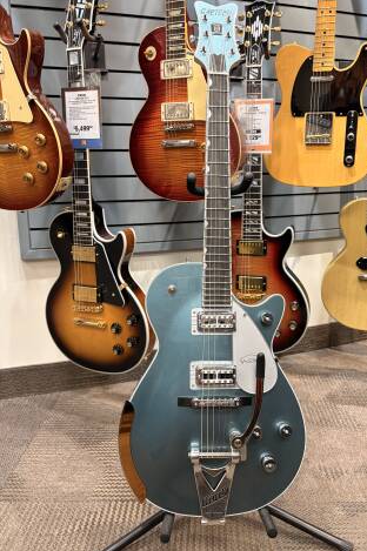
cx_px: 209
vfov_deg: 61.8
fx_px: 459
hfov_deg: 43.4
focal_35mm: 30
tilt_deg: -11.6
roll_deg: +0.4
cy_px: 248
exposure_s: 1/60
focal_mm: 5.96
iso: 200
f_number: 1.6
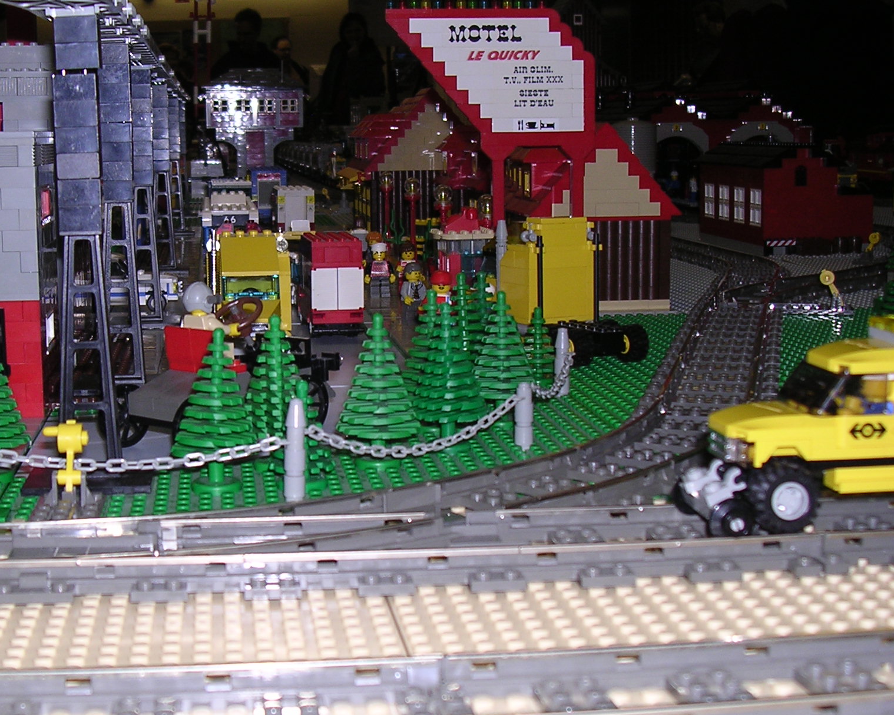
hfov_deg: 34.5
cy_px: 339
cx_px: 310
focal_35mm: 54
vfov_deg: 28.1
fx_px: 1429
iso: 100
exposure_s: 1/60.1
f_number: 2.9
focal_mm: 6.2
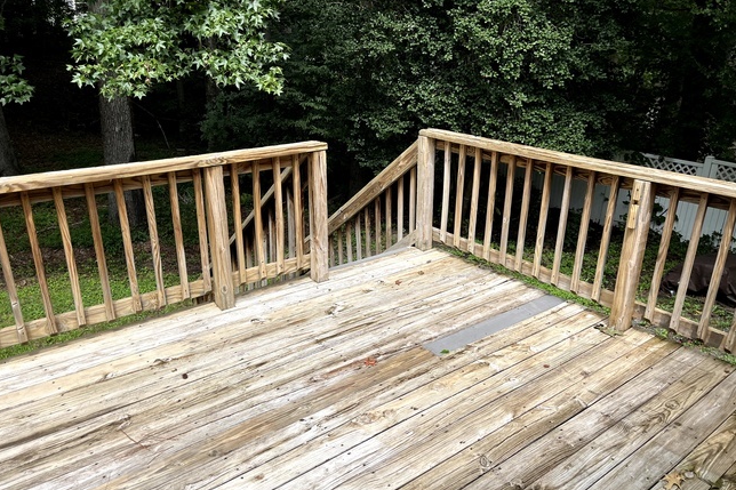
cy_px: 260
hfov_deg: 65.5
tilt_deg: -22.3
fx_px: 572
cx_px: 358
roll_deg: +0.3
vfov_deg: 46.4
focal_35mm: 28
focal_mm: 5.1
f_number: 1.6
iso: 50
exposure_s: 1/1536
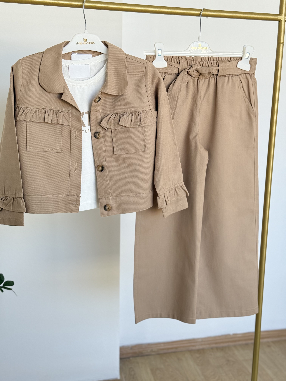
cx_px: 143
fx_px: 529
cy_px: 190
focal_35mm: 48
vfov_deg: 39.7
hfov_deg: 30.3
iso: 80
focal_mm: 6.76
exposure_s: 1/145
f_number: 1.78
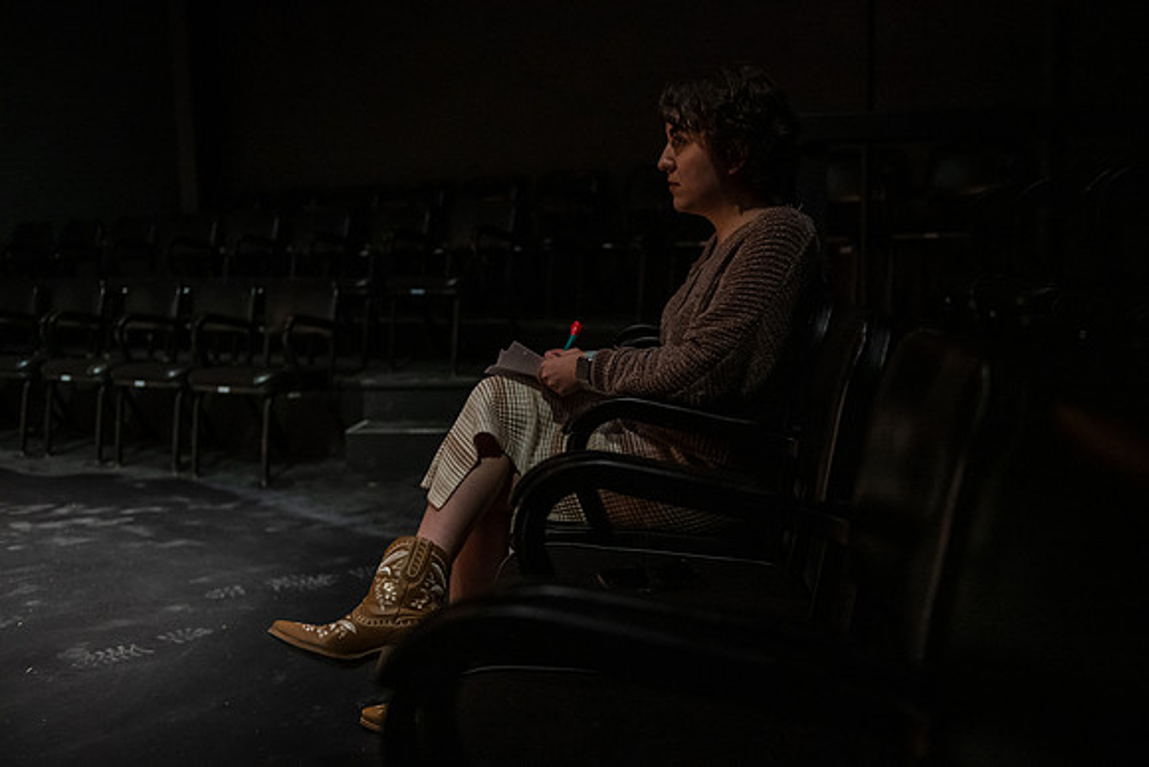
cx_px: 574
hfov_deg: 50.7
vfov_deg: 35.1
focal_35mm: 38
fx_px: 1213
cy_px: 384
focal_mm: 38
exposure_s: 1/125
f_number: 2.8
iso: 10000
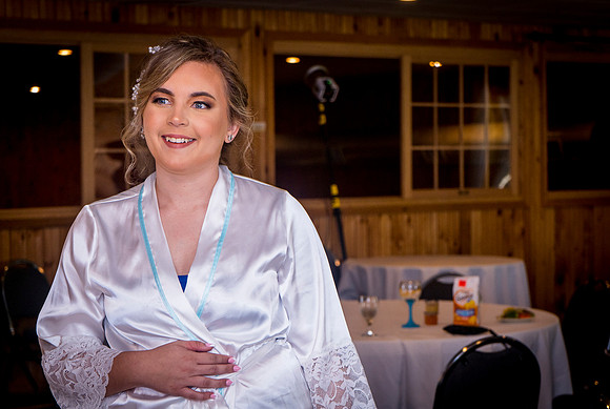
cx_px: 374
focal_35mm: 81
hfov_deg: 25.0
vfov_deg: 17.0
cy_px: 199
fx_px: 1372
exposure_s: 1/100
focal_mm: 66
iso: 500
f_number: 5.6
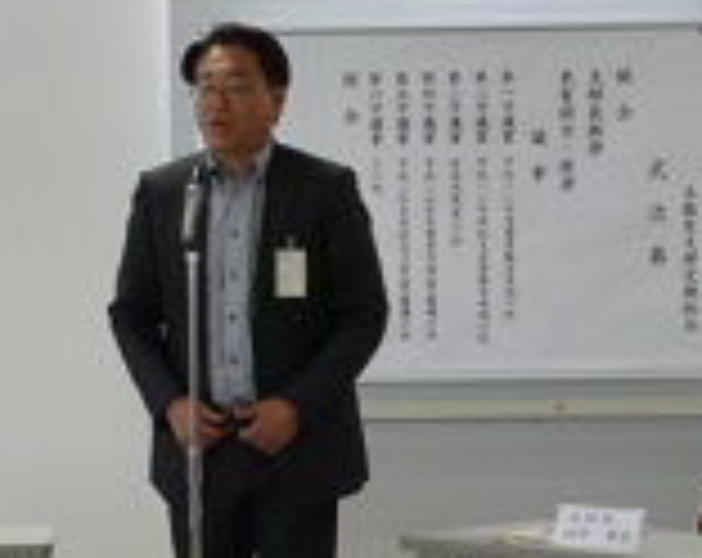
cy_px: 358
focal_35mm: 217
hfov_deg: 8.9
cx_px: 252
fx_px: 4497
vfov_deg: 7.1
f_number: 5.7
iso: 400
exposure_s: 1/25
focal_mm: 16.2
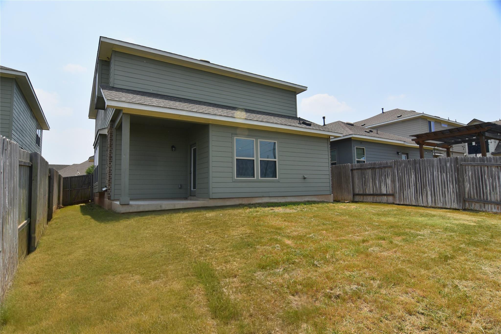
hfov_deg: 90.0
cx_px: 250
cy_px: 167
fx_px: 250
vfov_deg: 67.4
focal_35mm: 18
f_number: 9
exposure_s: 1/323
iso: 100
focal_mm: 12
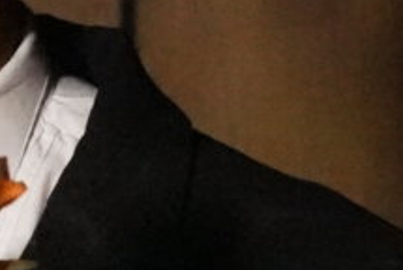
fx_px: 4686
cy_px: 94
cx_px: 124
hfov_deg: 4.9
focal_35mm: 418
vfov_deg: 3.3
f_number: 5
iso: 40000
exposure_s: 1/200
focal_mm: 50
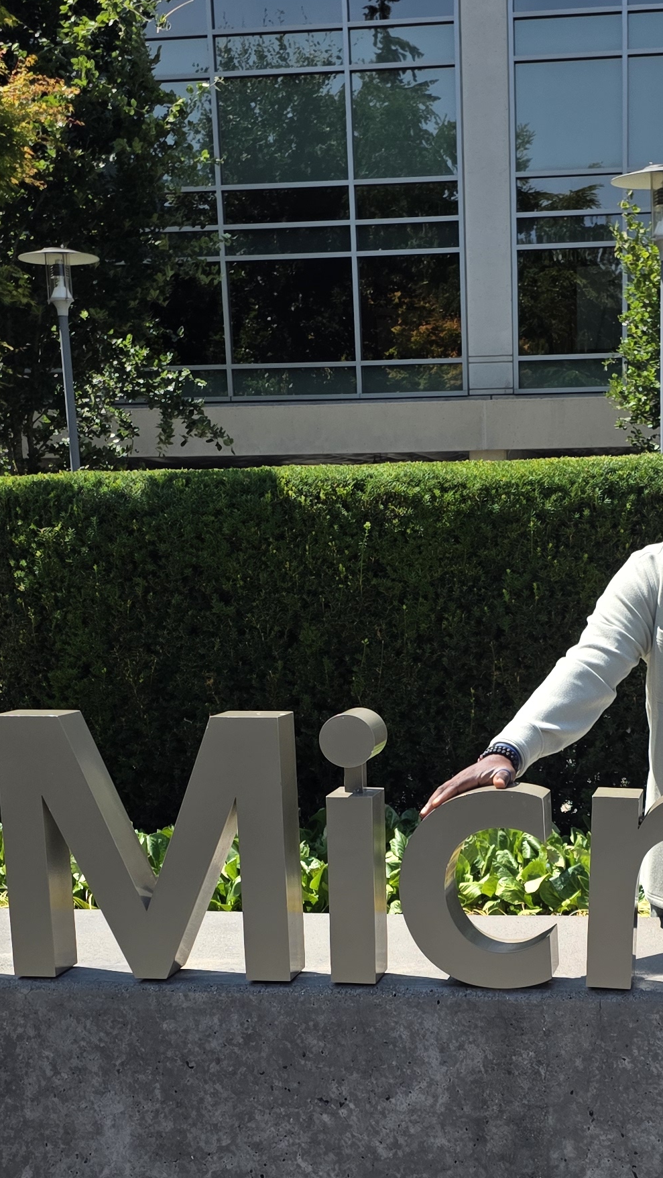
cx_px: 524
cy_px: 931
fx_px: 1781
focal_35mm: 57
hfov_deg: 20.9
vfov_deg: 35.5
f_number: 1.7
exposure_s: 1/3059
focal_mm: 6.25
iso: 80
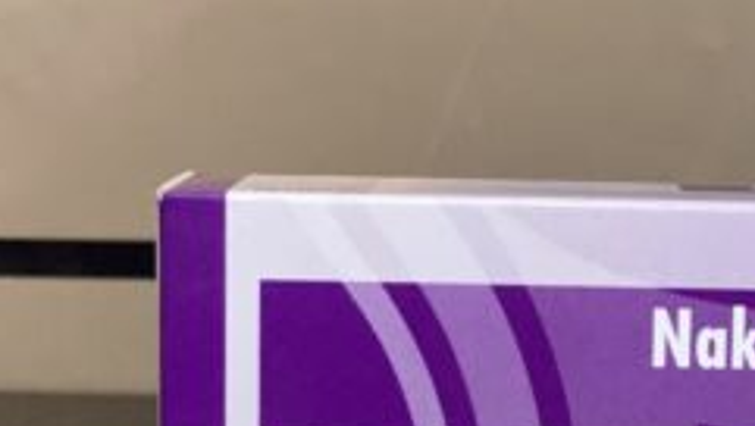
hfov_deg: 15.1
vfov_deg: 8.6
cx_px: 670
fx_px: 2825
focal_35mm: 141
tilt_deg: -9.3
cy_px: 473
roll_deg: +0.4
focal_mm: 6
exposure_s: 1/84
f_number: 2
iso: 250
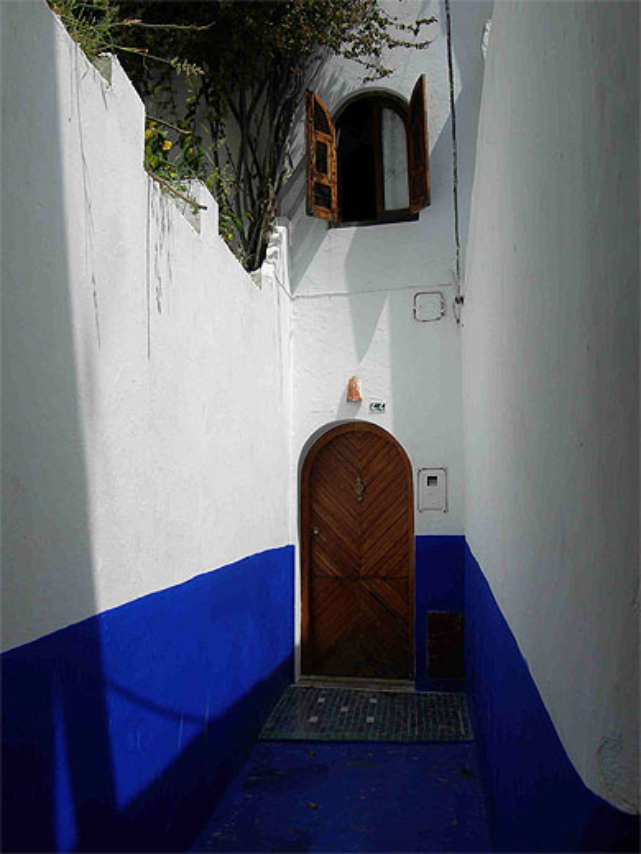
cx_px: 320
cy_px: 427
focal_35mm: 38
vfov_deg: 49.0
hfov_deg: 37.7
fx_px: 938
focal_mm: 7.8
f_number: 4.8
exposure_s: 1/700
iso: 50
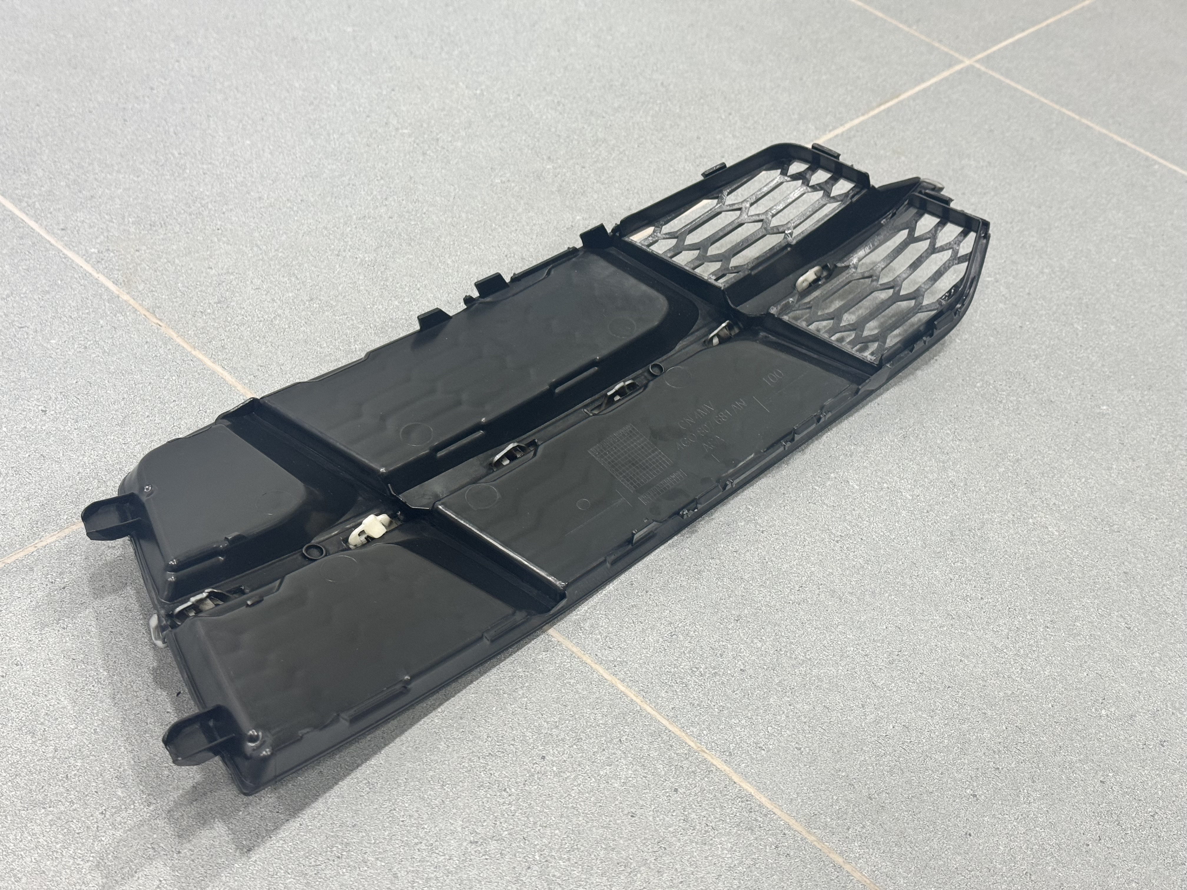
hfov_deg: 39.7
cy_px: 445
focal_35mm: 48
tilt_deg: -39.7
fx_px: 1646
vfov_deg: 30.3
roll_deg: -13.0
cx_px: 594
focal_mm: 6.76
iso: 100
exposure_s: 1/100
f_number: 1.78
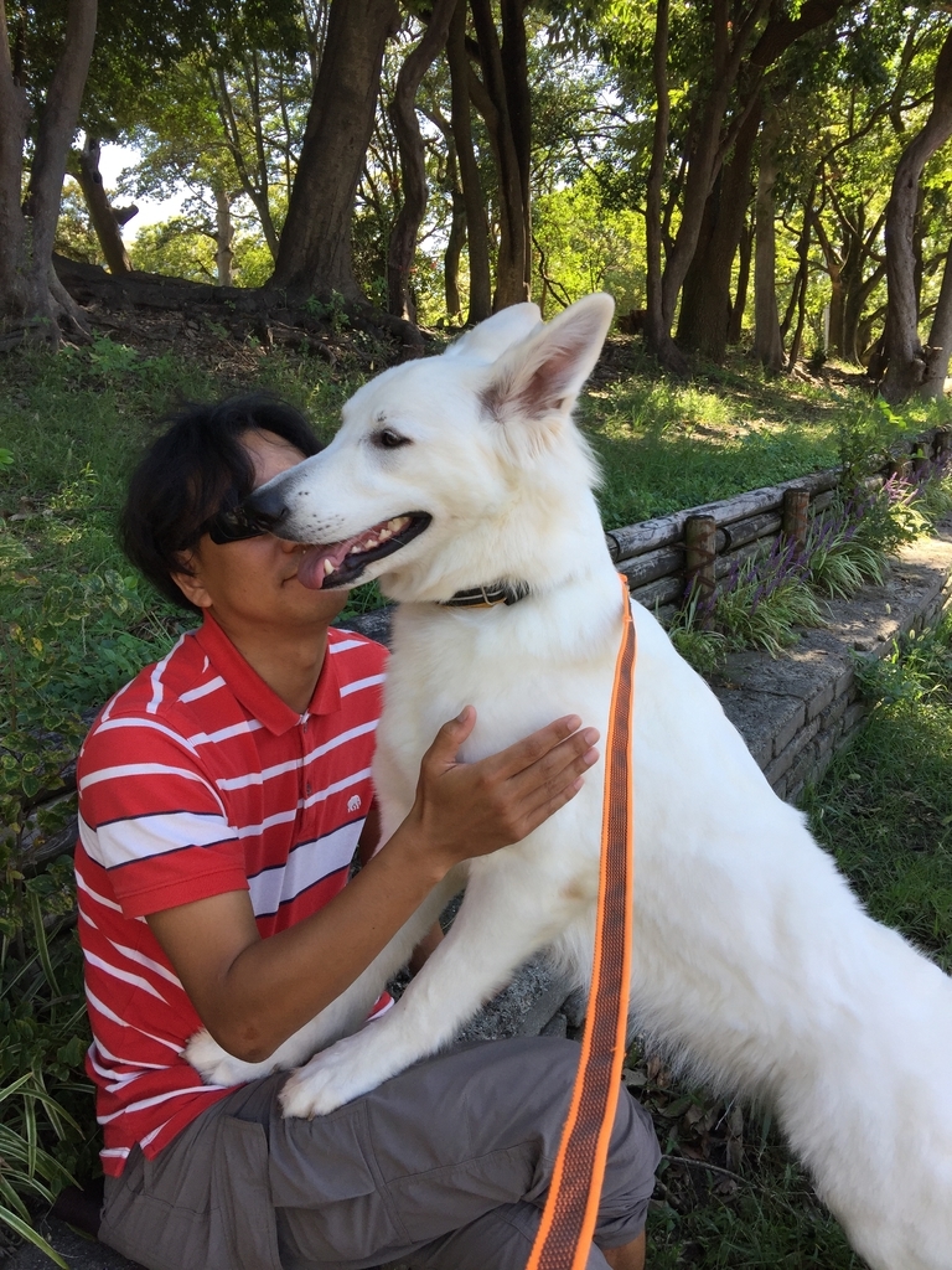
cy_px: 635
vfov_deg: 61.7
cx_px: 476
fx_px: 1063
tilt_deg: -10.4
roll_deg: +2.1
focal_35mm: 29
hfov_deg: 48.2
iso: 32
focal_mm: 4.15
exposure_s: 1/350
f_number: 2.2
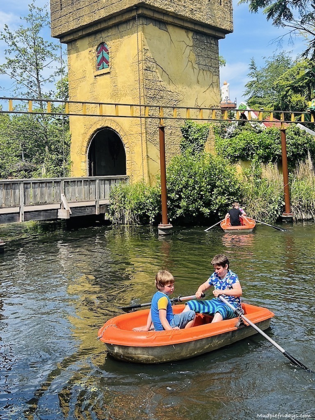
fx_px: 388
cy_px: 210
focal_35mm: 32
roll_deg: +2.2
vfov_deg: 56.8
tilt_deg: +1.8
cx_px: 158
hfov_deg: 44.2
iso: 50
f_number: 1.5
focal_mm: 5.7
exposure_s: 1/2841
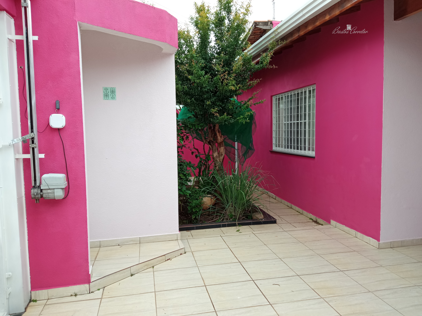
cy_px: 158
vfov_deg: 51.4
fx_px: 329
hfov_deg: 65.3
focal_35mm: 27
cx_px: 211
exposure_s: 1/341
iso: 112
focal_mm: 3.79
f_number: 2.2
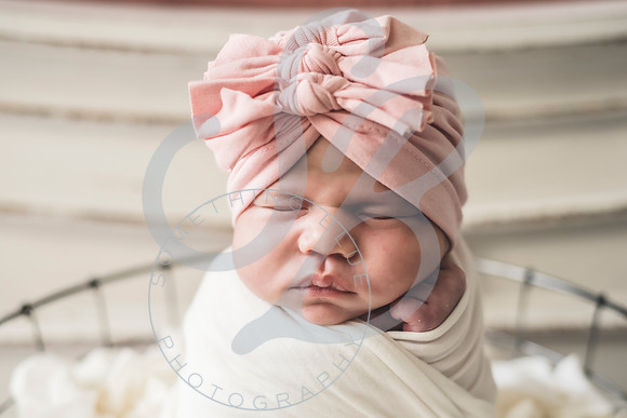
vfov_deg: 27.0
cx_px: 314
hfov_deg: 39.6
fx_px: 871
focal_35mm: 50
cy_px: 209
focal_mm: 50
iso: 1000
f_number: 2.8
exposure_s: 1/125
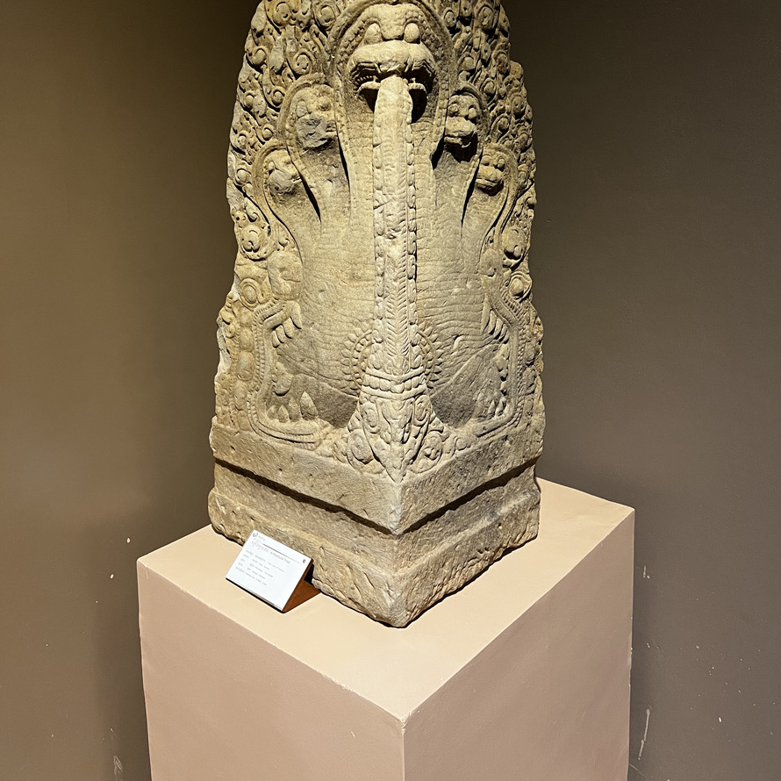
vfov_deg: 51.9
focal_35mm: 31
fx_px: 791
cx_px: 390
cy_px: 286
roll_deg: -0.2
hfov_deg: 52.5
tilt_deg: -11.4
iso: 320
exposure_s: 1/50
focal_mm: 5.7
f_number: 1.5
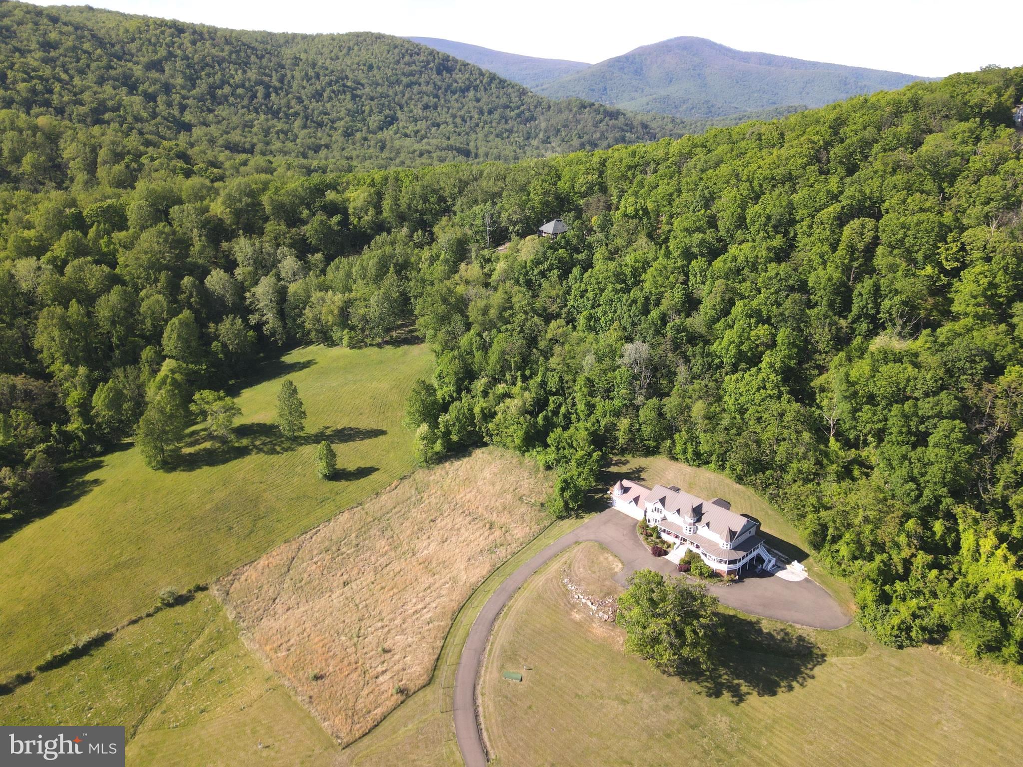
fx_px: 709
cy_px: 384
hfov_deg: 71.6
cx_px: 512
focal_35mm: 24
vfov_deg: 56.8
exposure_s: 1/15
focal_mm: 4.5
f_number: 2.8
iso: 260
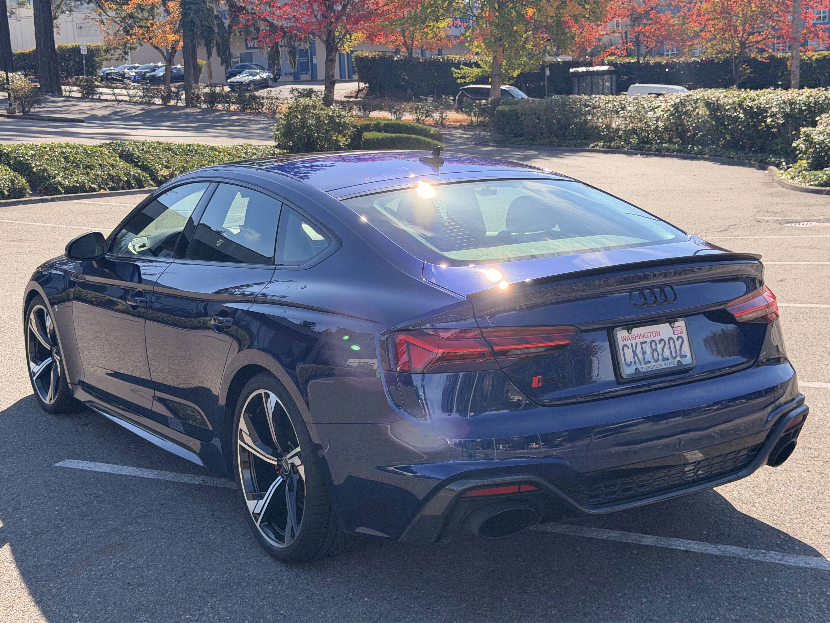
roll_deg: +2.6
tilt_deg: -9.8
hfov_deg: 39.7
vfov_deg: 30.3
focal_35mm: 48
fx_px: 1151
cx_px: 415
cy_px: 312
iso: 100
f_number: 1.78
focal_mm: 6.76
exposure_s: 1/2667
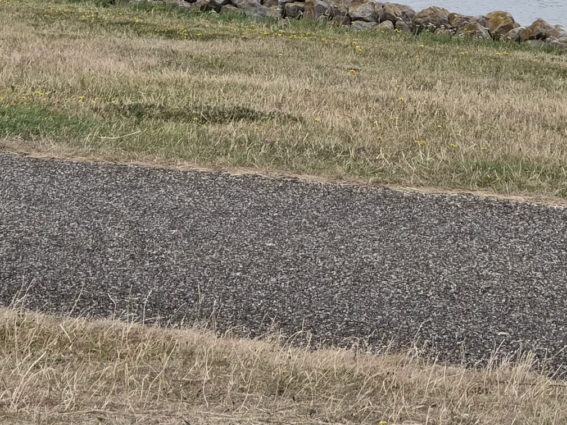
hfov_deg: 11.3
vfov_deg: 8.4
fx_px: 2867
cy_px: -3
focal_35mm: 175
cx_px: 408
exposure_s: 1/998
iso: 25
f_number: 2.4
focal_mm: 7
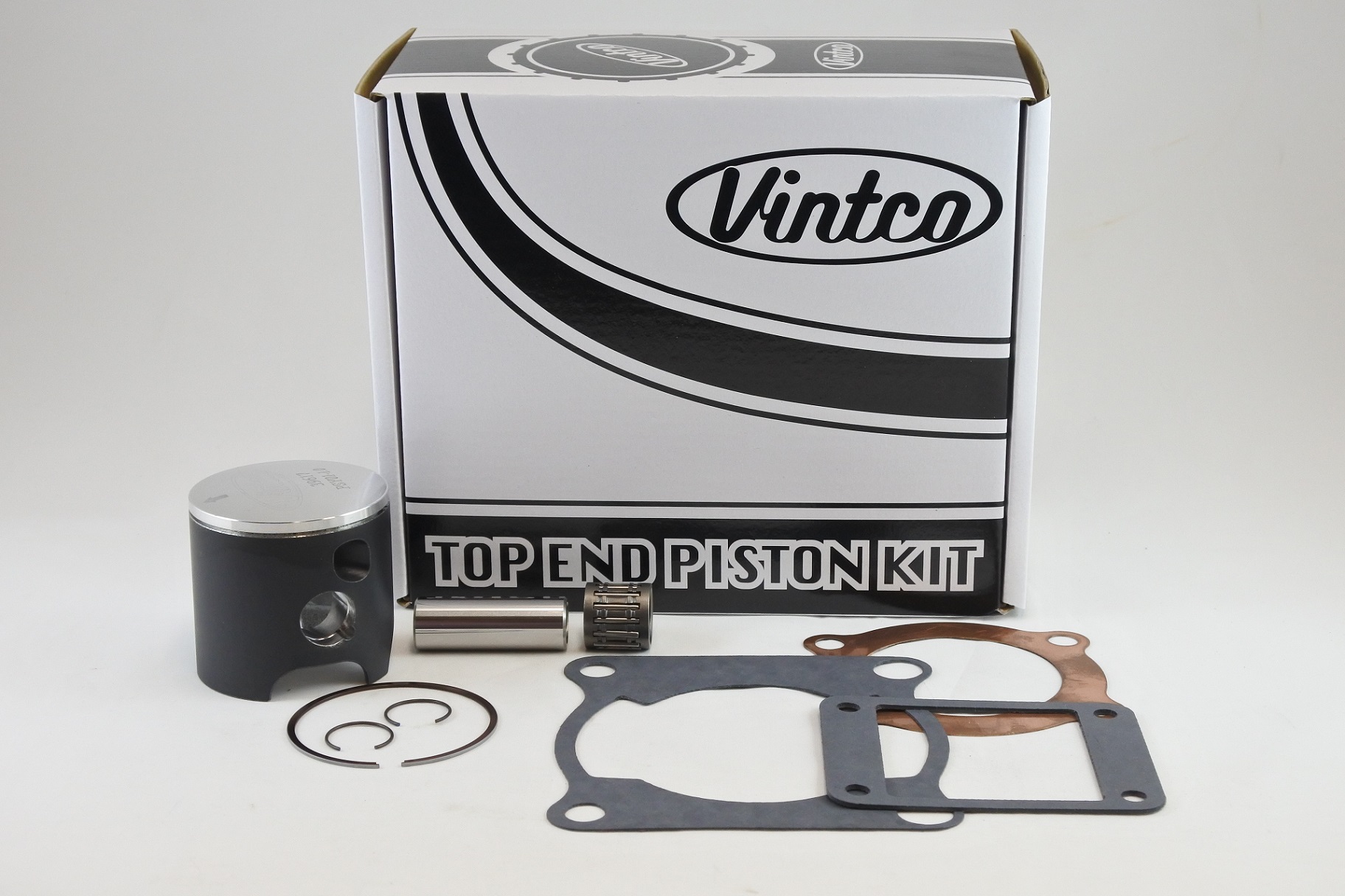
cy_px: 448
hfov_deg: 37.5
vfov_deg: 25.5
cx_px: 672
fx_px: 1980
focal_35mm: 53
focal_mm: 19.7
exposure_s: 1/125
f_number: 4.5
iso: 500
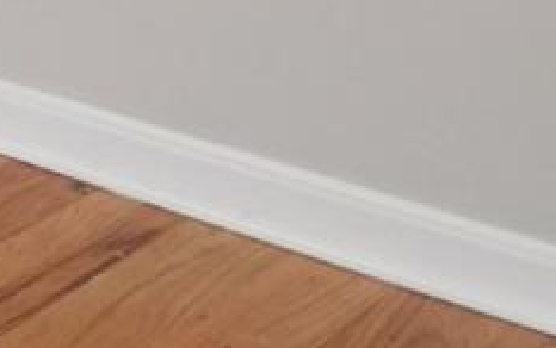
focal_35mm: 116
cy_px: -627
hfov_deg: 12.6
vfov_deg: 9.4
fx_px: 1751
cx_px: -895
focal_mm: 11
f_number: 8
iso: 800
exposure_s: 1/20
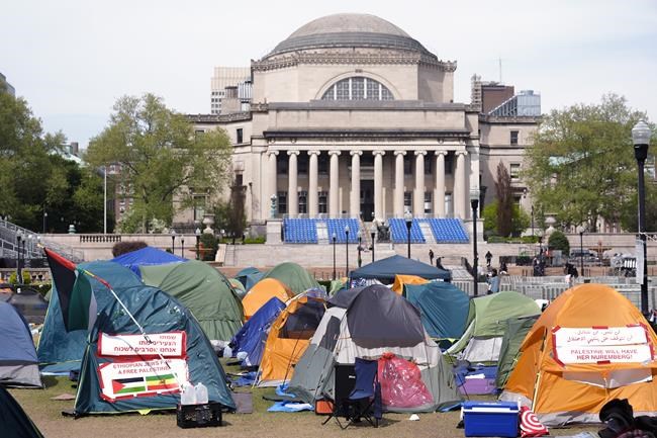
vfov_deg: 22.6
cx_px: 328
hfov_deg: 33.4
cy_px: 219
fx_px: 1095
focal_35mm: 60
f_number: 5
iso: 250
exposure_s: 1/1000
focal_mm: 60
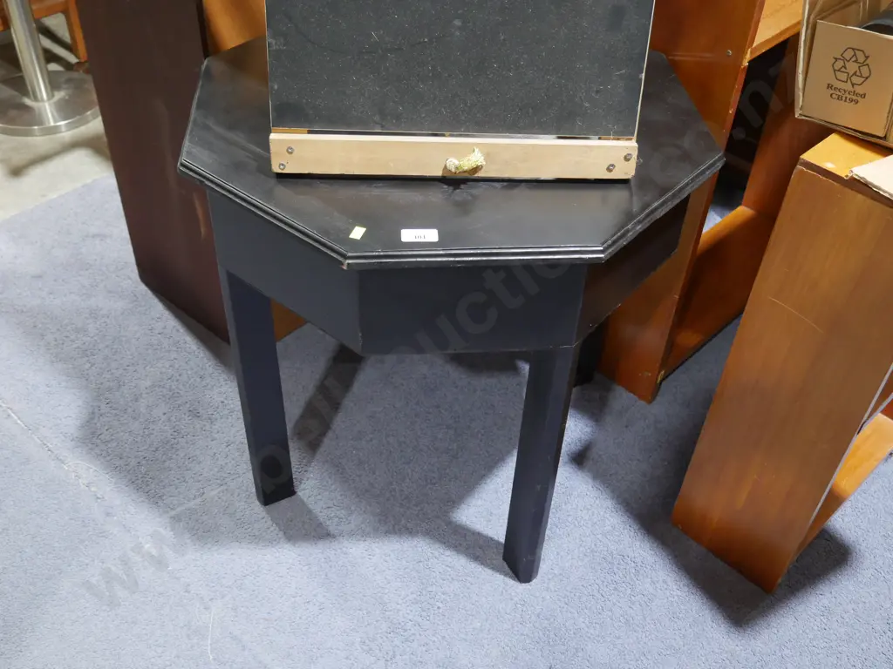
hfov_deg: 49.0
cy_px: 334
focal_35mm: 38
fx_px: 980
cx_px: 446
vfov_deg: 37.7
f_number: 4.1
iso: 1250
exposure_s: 1/60
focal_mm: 19
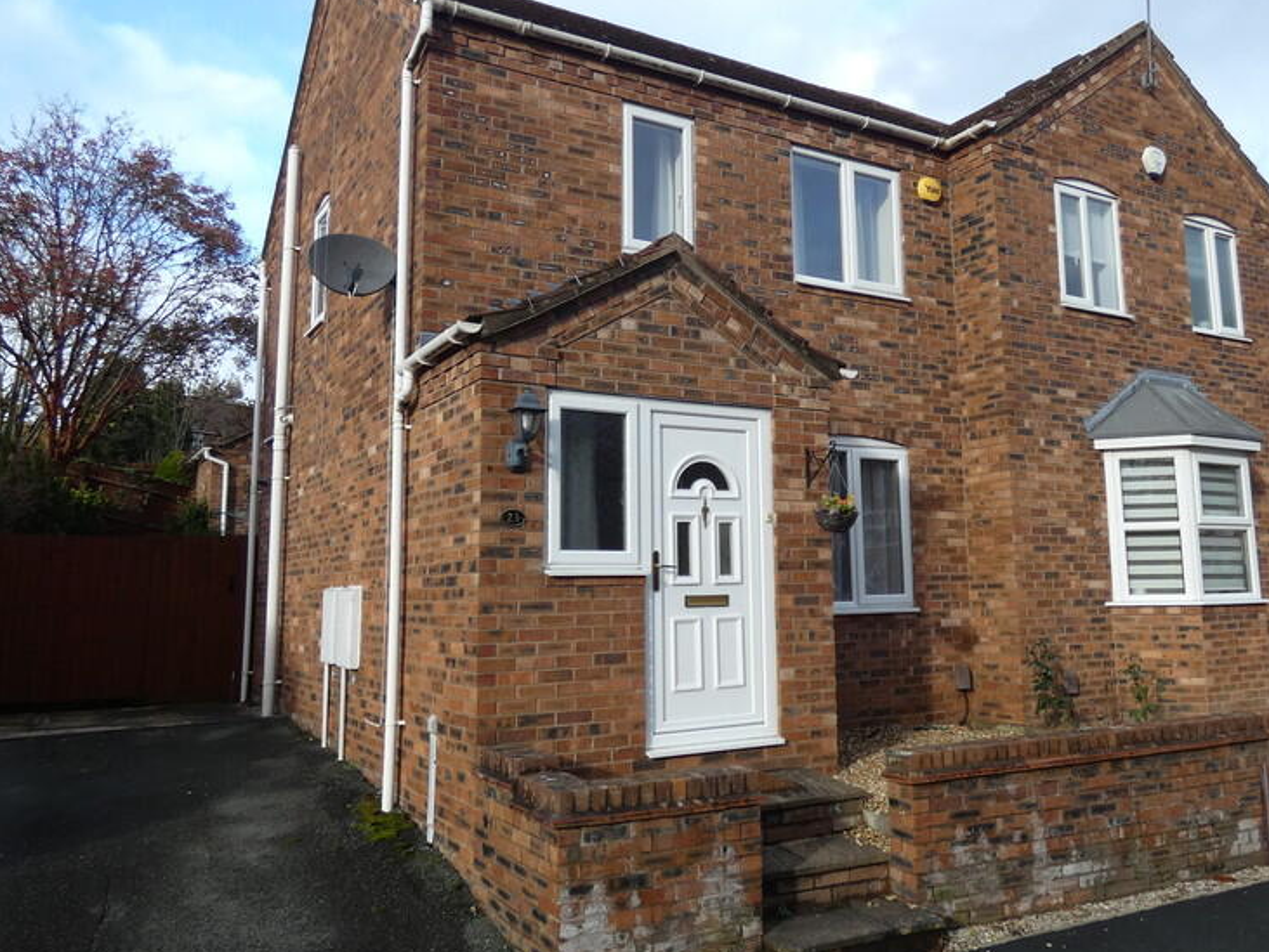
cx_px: 719
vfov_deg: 49.7
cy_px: 435
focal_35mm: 28
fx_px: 1027
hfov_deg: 63.2
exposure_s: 1/320
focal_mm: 3.6
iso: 80
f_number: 2.8
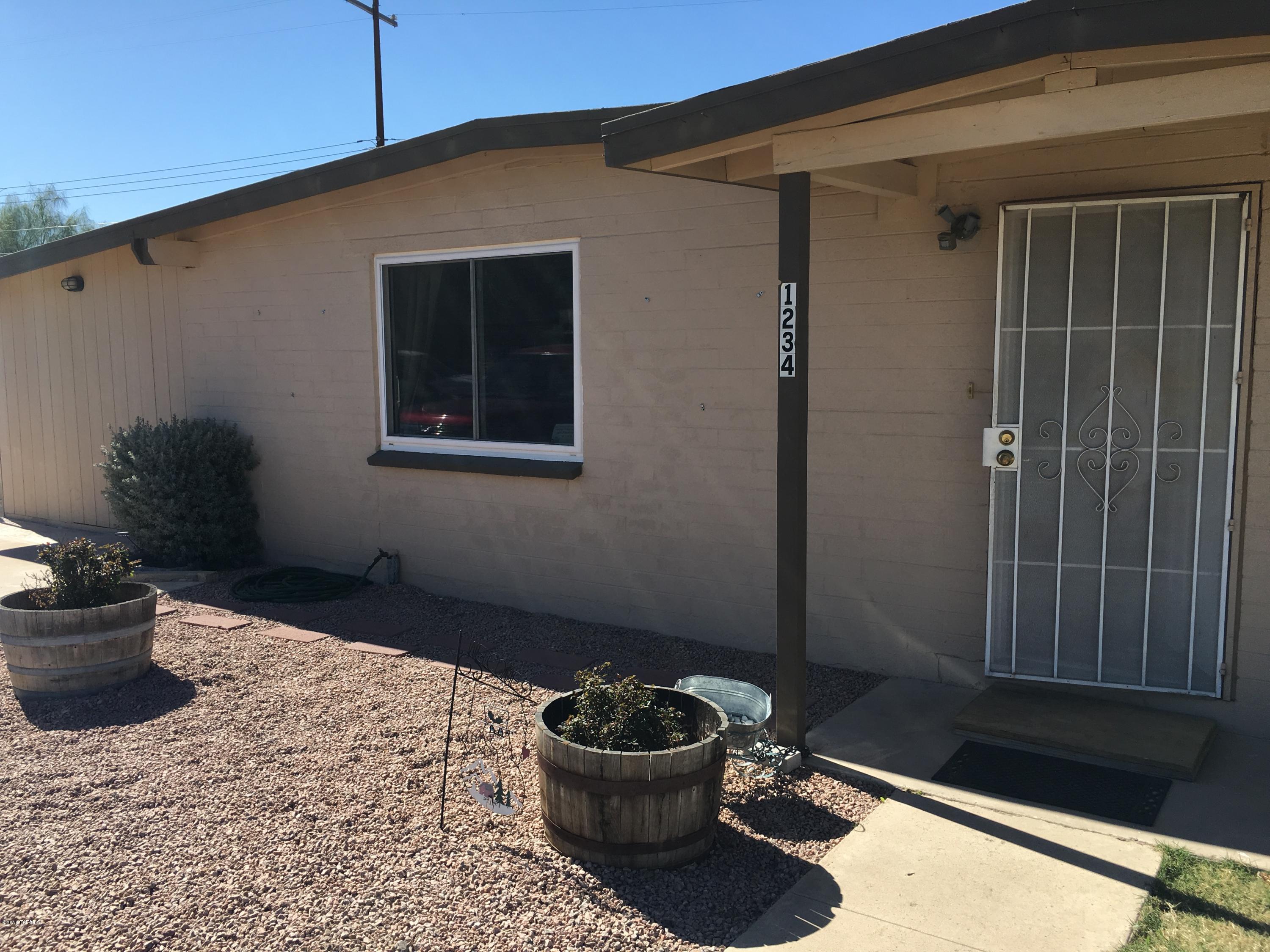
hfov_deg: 61.7
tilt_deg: -6.0
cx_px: 635
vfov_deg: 48.2
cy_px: 476
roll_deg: +0.5
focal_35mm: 29
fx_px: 1064
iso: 25
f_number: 2.2
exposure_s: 1/1241
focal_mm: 4.15
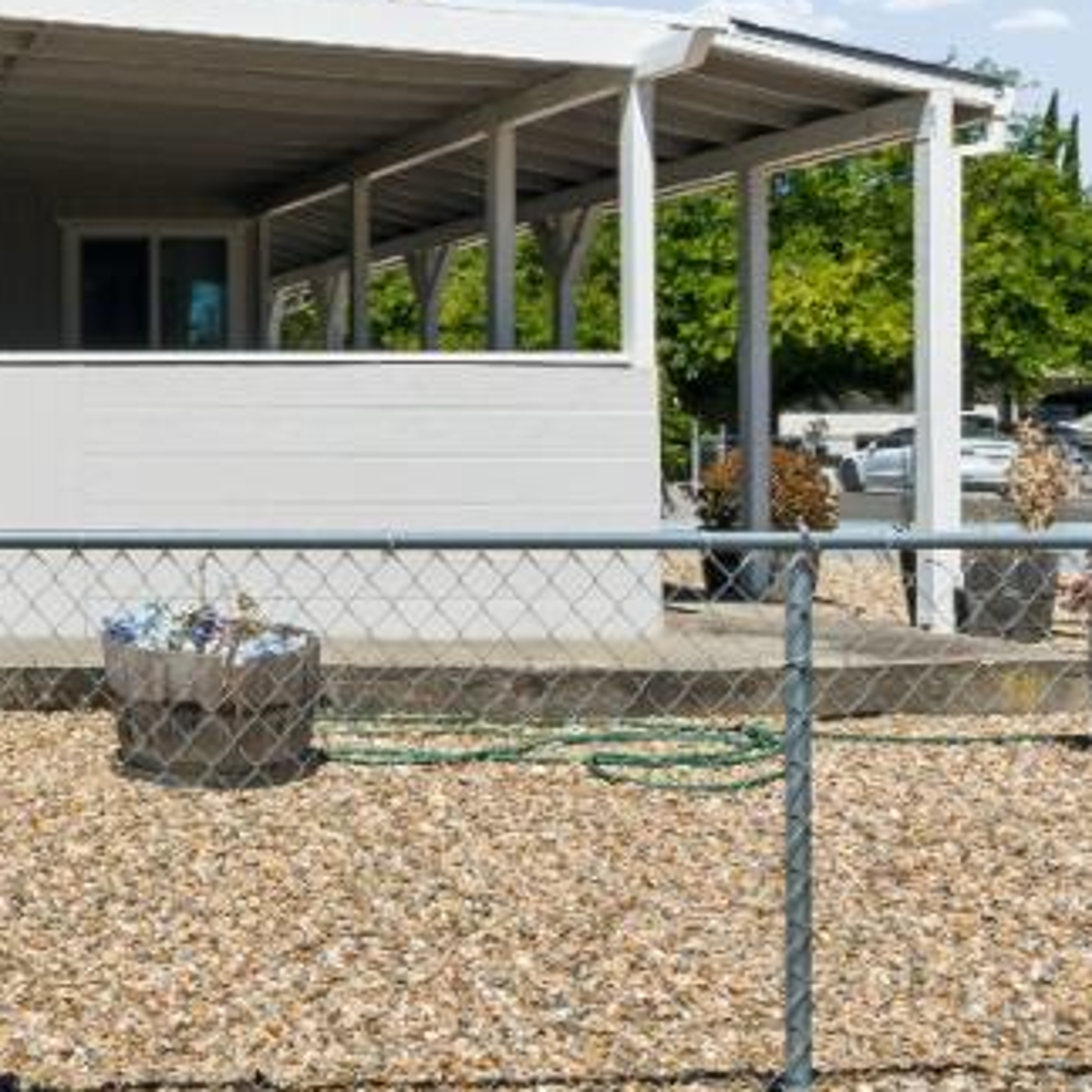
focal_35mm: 64
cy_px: 479
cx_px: -300
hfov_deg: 23.8
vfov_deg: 26.8
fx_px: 2291
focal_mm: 16.3
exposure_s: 1/60
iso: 100
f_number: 22
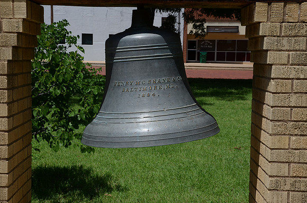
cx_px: 154
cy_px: 102
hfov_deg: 32.0
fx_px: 536
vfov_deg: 21.5
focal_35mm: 63
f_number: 14
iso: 100
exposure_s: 1/160
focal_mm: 42
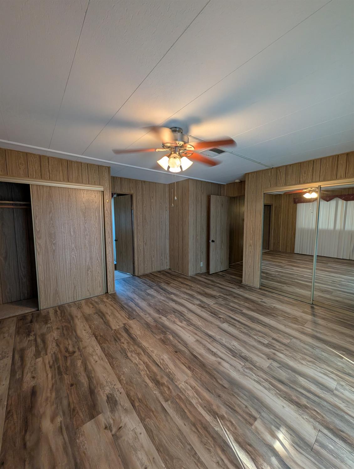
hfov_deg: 94.7
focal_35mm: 12
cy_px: 234
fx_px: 163
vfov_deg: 110.4
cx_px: 177
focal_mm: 2.02
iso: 62
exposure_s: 1/60
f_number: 1.7
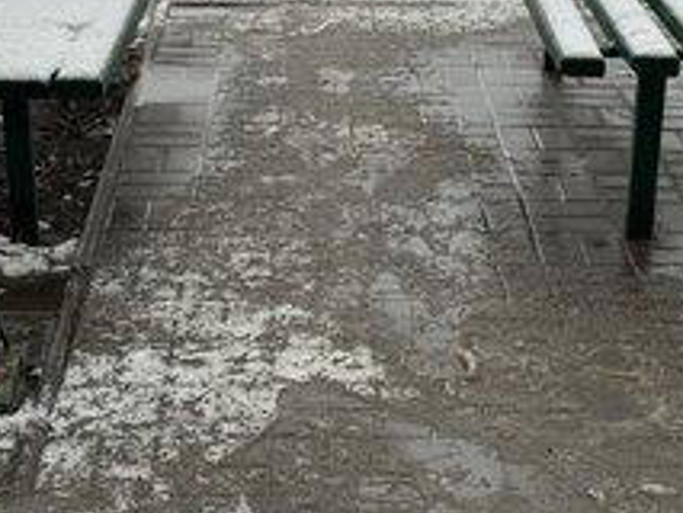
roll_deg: -0.5
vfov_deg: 16.3
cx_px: 340
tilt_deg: -16.9
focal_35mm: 90
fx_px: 1777
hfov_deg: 21.8
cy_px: 80
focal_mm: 6.76
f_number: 1.78
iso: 64
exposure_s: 1/407
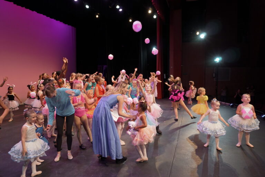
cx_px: 132
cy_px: 88
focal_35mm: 26
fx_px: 188
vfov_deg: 50.4
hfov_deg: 70.4
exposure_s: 1/160
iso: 640
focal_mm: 17
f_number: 4
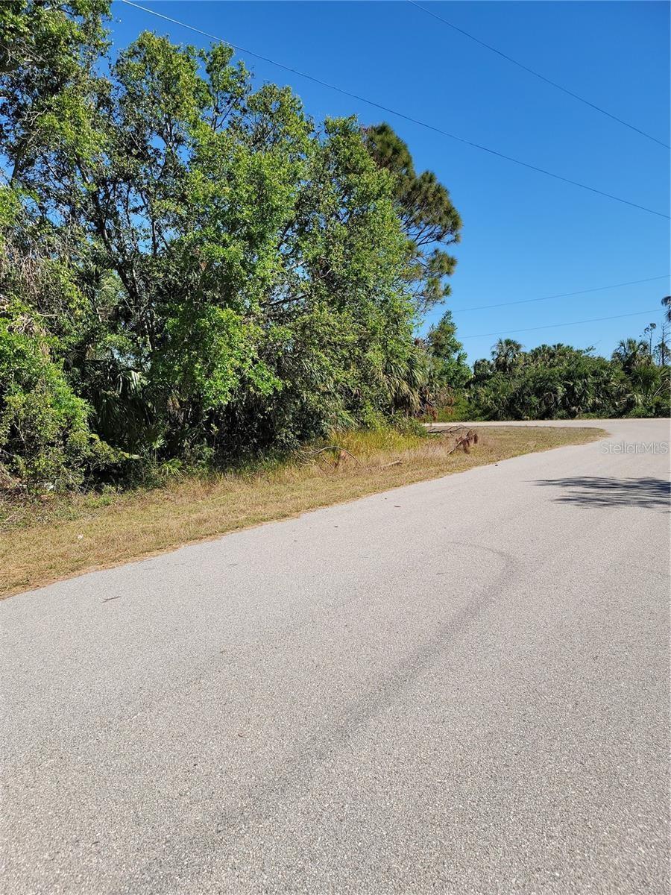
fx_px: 646
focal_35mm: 25
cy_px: 448
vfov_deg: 69.4
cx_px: 336
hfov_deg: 54.9
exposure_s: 1/1033
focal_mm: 7
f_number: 1.8
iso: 20
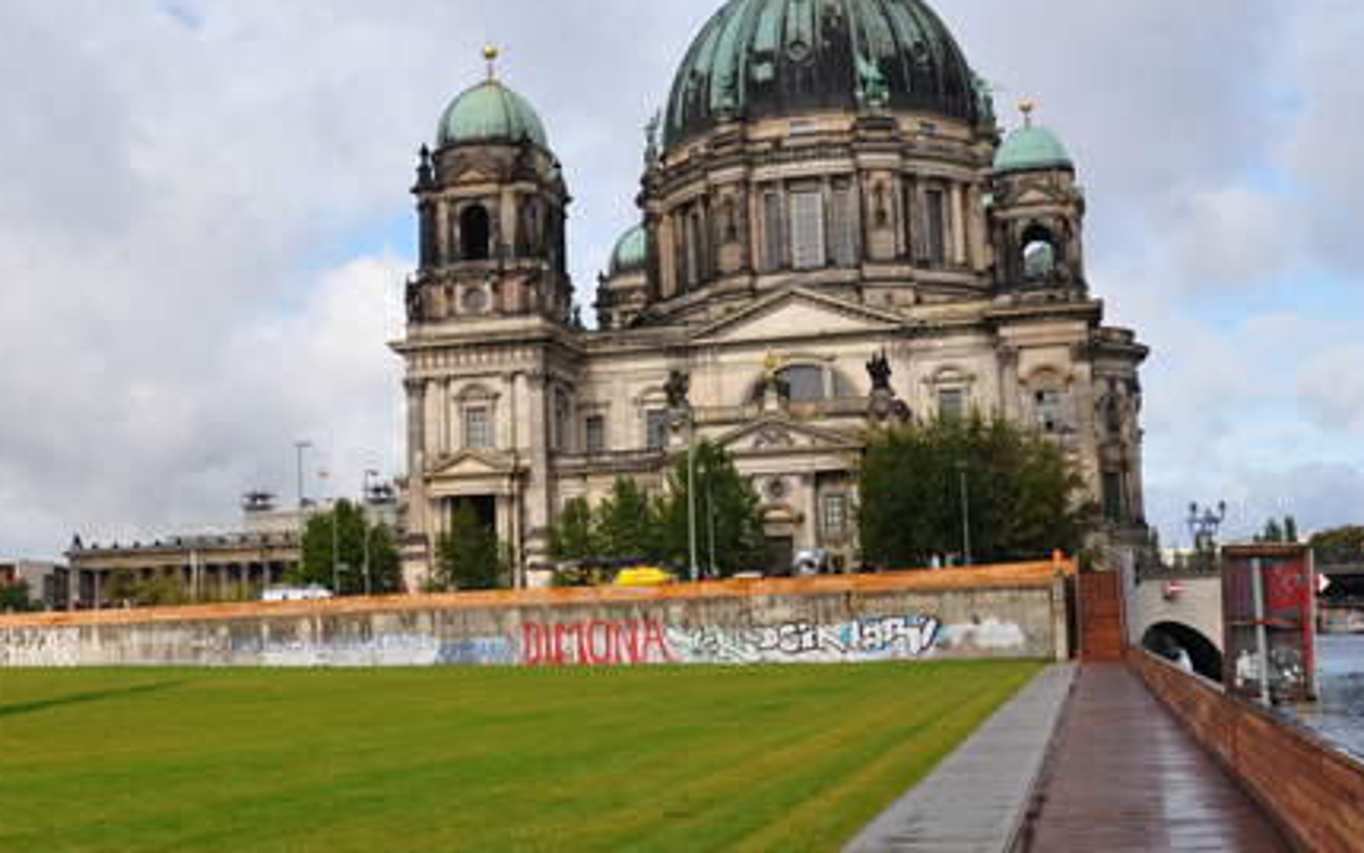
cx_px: 587
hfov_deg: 41.9
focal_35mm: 48
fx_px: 1776
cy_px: 360
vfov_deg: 27.0
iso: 640
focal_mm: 21
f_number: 11
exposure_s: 1/640
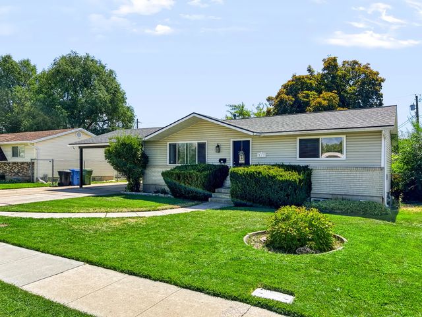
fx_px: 317
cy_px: 158
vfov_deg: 53.1
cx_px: 211
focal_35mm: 26
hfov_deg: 67.3
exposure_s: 1/3704
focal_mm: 5.7
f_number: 1.5
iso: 50
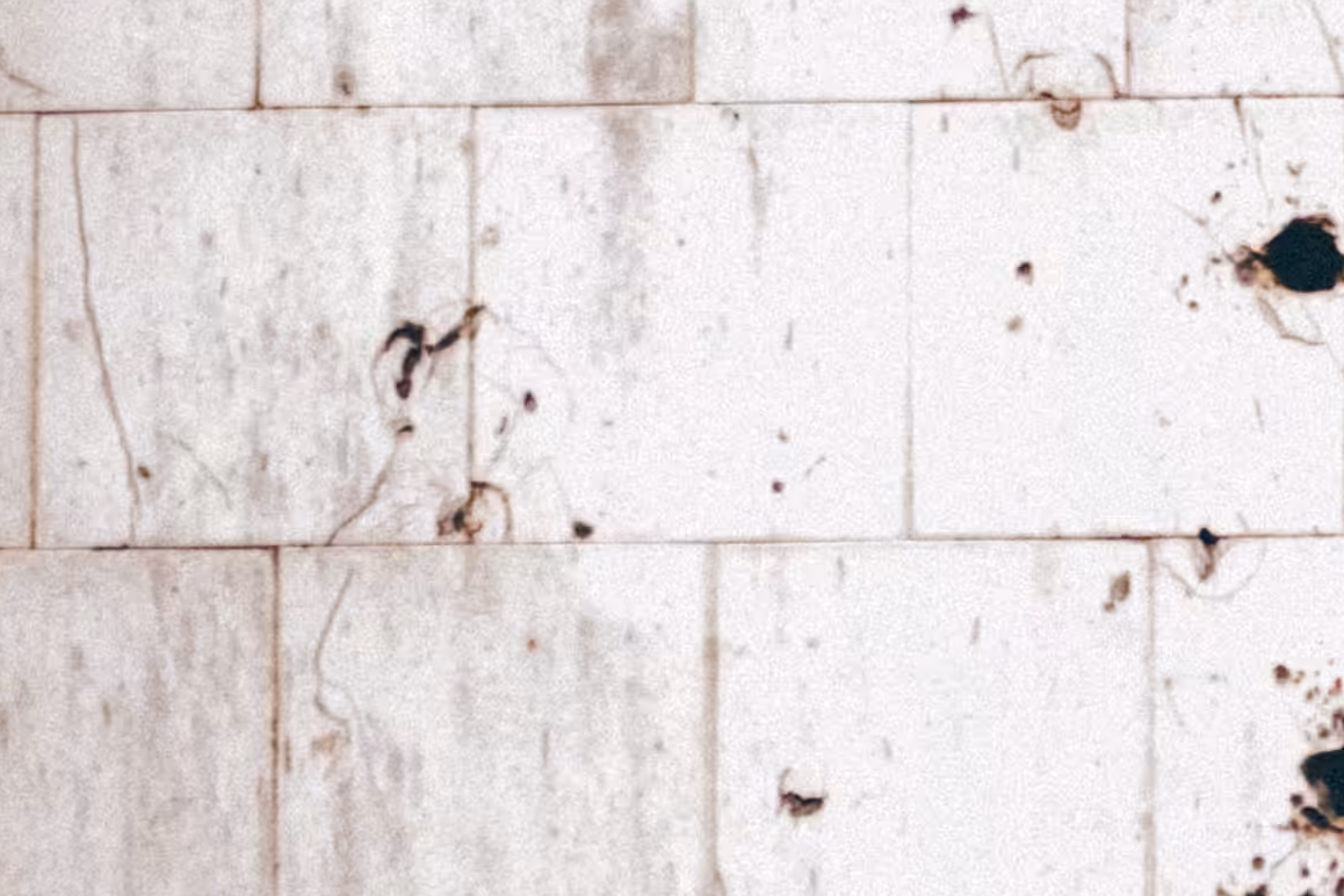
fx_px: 5525
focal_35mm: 148
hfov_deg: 12.8
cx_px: 2272
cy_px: 471
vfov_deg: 9.3
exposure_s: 1/4000
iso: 200
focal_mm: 23
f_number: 1.4
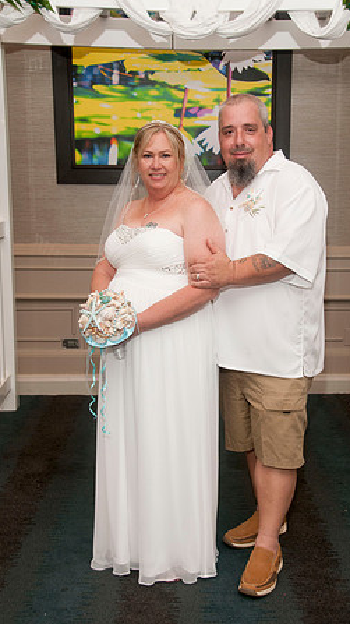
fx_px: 810
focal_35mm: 49
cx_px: 207
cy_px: 313
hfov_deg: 24.4
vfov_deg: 42.1
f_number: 5.6
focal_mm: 31
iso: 400
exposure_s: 1/60
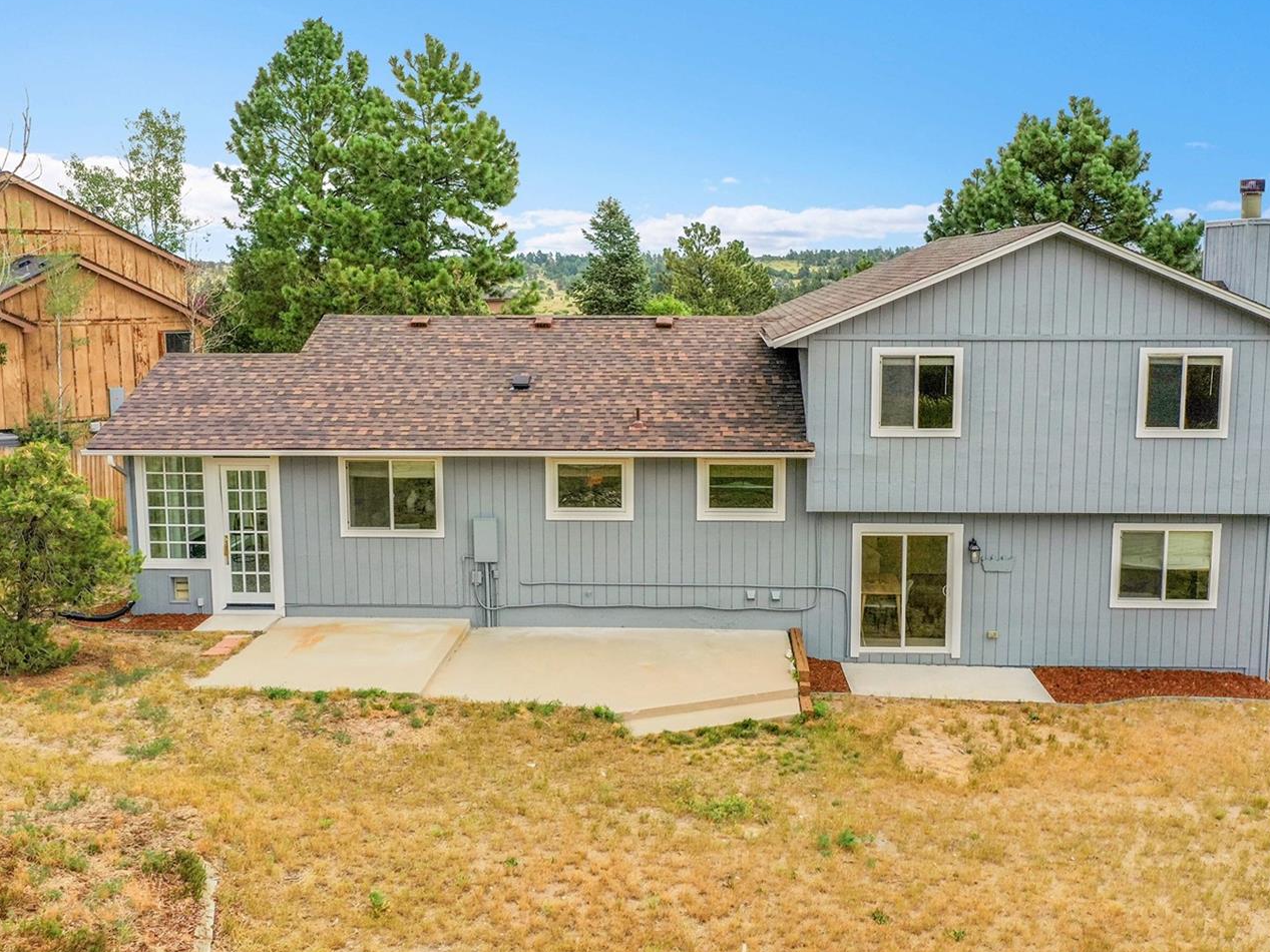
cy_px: 439
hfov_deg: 53.9
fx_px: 1247
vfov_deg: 41.8
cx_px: 688
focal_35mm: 34
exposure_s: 1/240
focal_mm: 10.26
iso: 100
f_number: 5
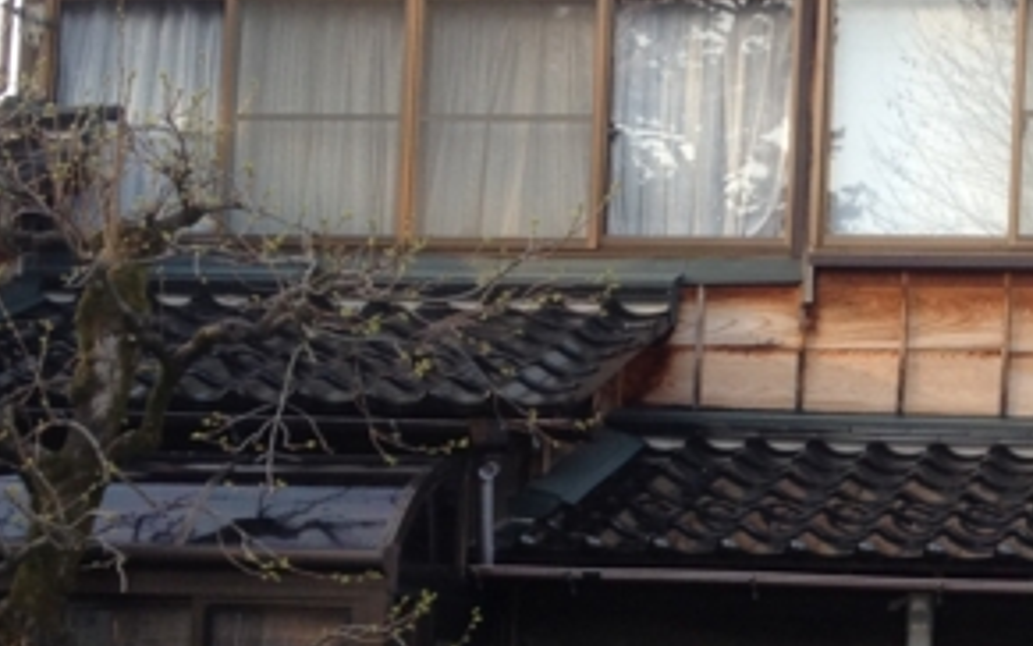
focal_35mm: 102
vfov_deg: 12.8
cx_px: 1097
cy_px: 536
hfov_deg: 19.6
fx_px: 2872
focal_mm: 4.28
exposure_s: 1/120
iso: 80
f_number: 2.4
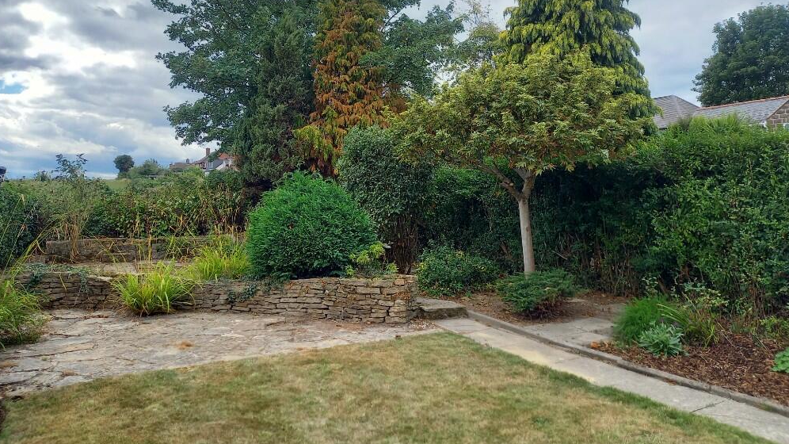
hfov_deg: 67.9
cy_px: 157
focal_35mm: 28
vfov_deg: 41.1
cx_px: 398
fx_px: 586
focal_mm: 4.65
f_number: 1.8
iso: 50
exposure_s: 1/340
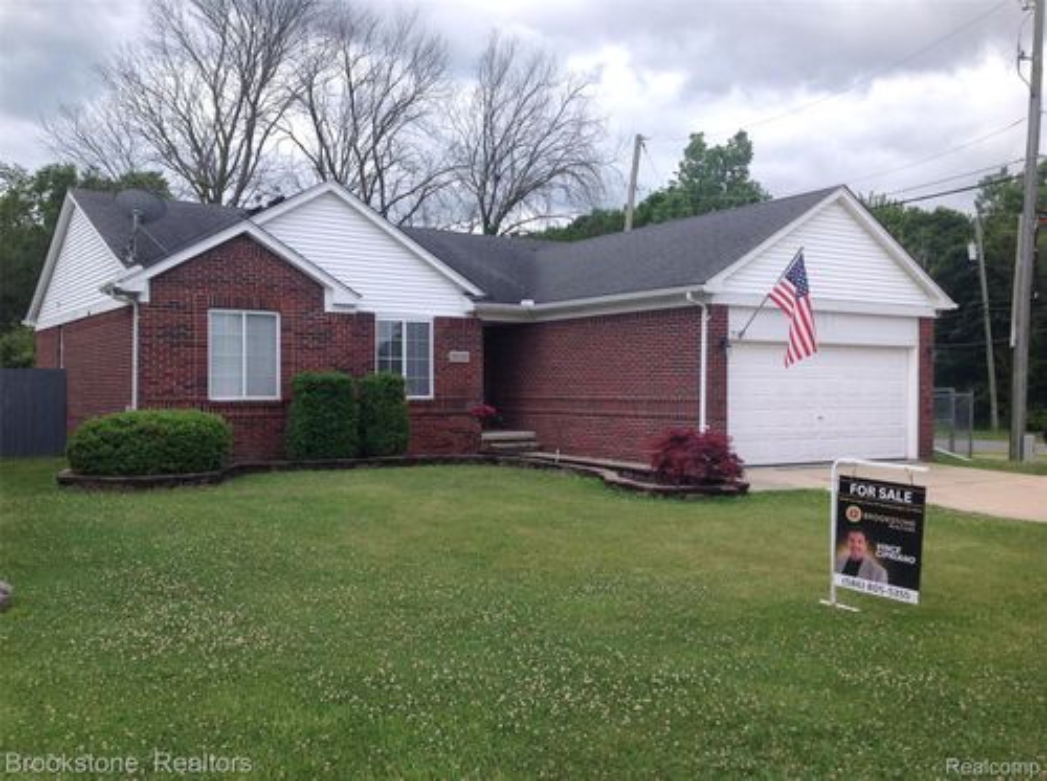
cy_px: 390
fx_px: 1057
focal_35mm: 35
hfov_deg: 52.7
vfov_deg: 40.6
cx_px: 524
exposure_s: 1/1163
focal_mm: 4.28
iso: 50
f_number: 2.4
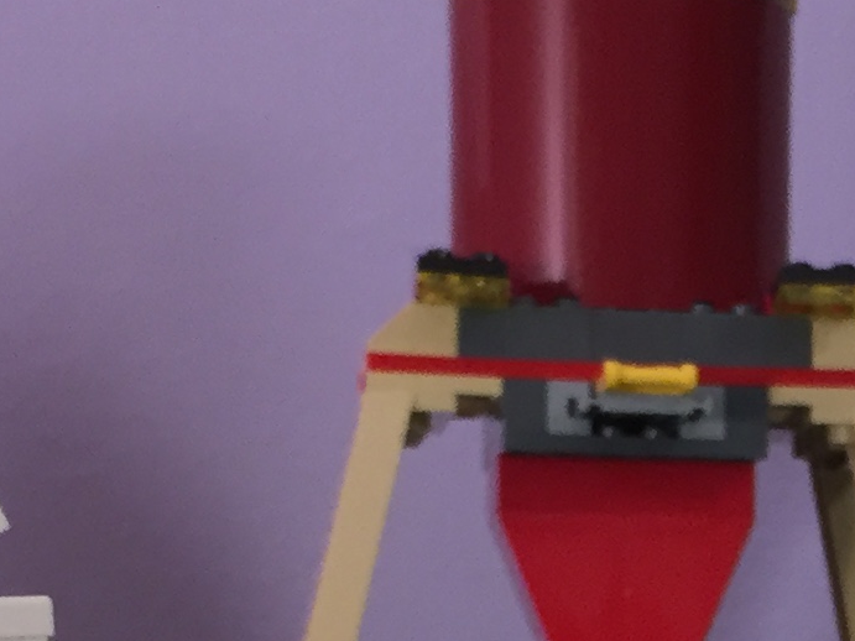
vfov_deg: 10.4
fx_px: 3383
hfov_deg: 14.1
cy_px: 1031
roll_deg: +0.7
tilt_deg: -5.3
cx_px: 965
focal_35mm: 137
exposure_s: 1/33
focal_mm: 4.15
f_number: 2.2
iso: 80
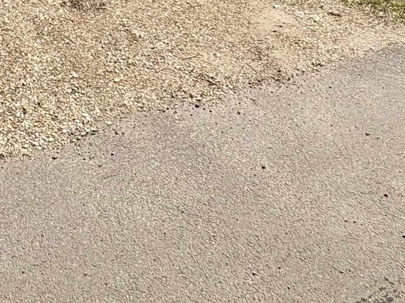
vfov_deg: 23.8
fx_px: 538
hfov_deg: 39.3
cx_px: 70
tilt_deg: -0.5
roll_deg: +2.5
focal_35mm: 46
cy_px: -170
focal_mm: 2.22
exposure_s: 1/2083
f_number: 2.2
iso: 50
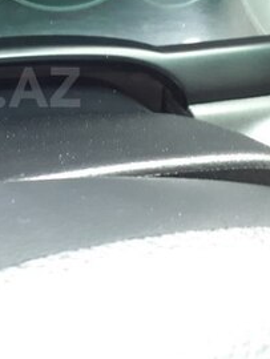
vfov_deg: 28.9
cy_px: 87
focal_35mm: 66
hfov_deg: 20.8
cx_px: -56
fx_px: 685
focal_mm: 3.6
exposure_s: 1/33
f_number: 1.9
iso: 200
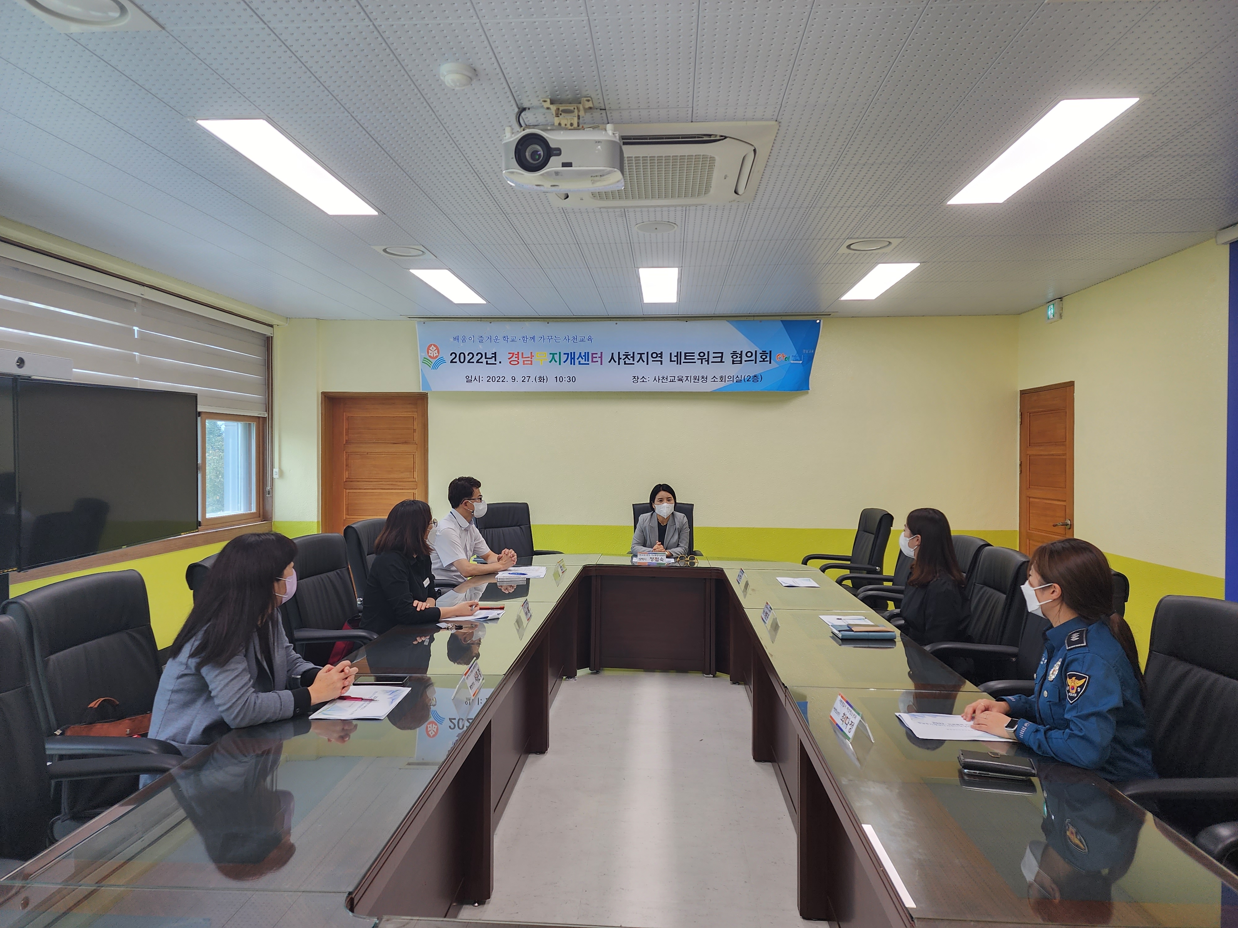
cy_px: 464
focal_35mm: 23
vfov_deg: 58.9
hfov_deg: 73.9
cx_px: 619
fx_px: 823
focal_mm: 6.4
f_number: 1.8
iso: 64
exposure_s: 1/120
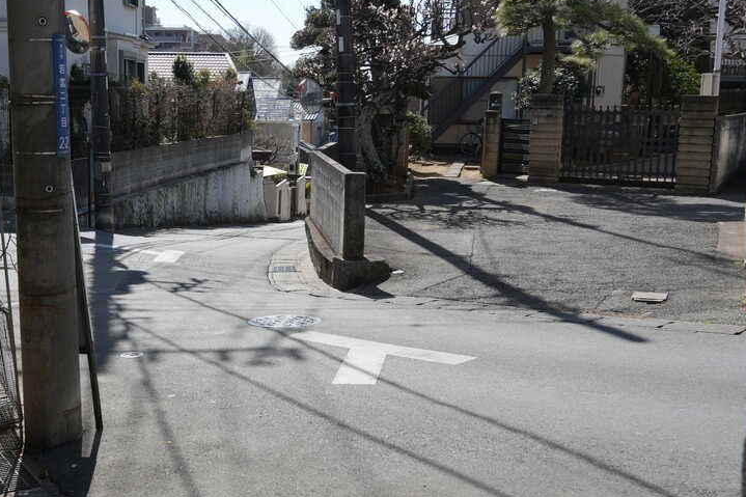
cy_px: 272
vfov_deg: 28.6
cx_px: 256
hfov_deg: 41.4
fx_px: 974
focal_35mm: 47
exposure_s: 1/320
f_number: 5.6
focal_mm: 22
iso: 100
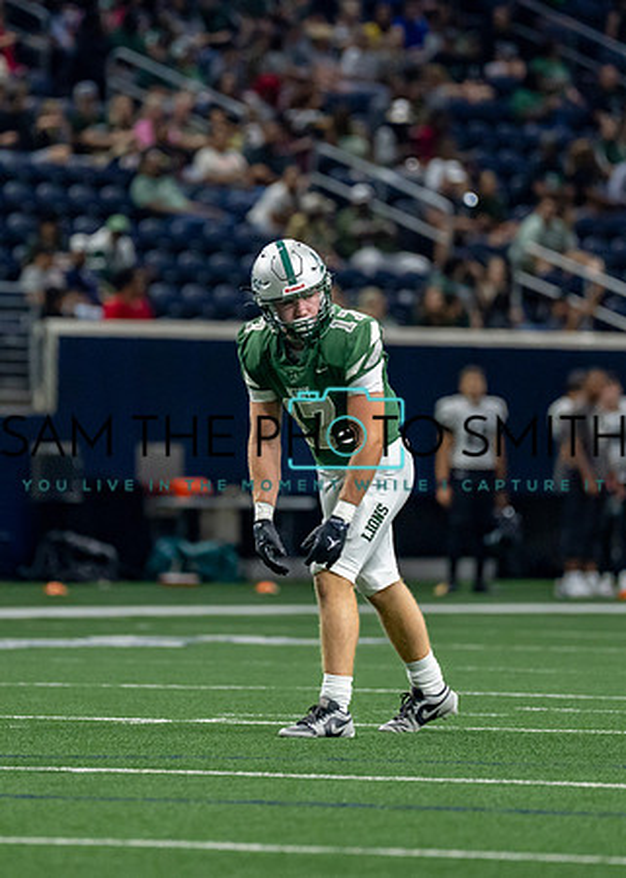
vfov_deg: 5.1
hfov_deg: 3.6
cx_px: 273
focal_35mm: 396
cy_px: 363
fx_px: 9876
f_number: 2.8
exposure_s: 1/1000
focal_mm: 200
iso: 1600
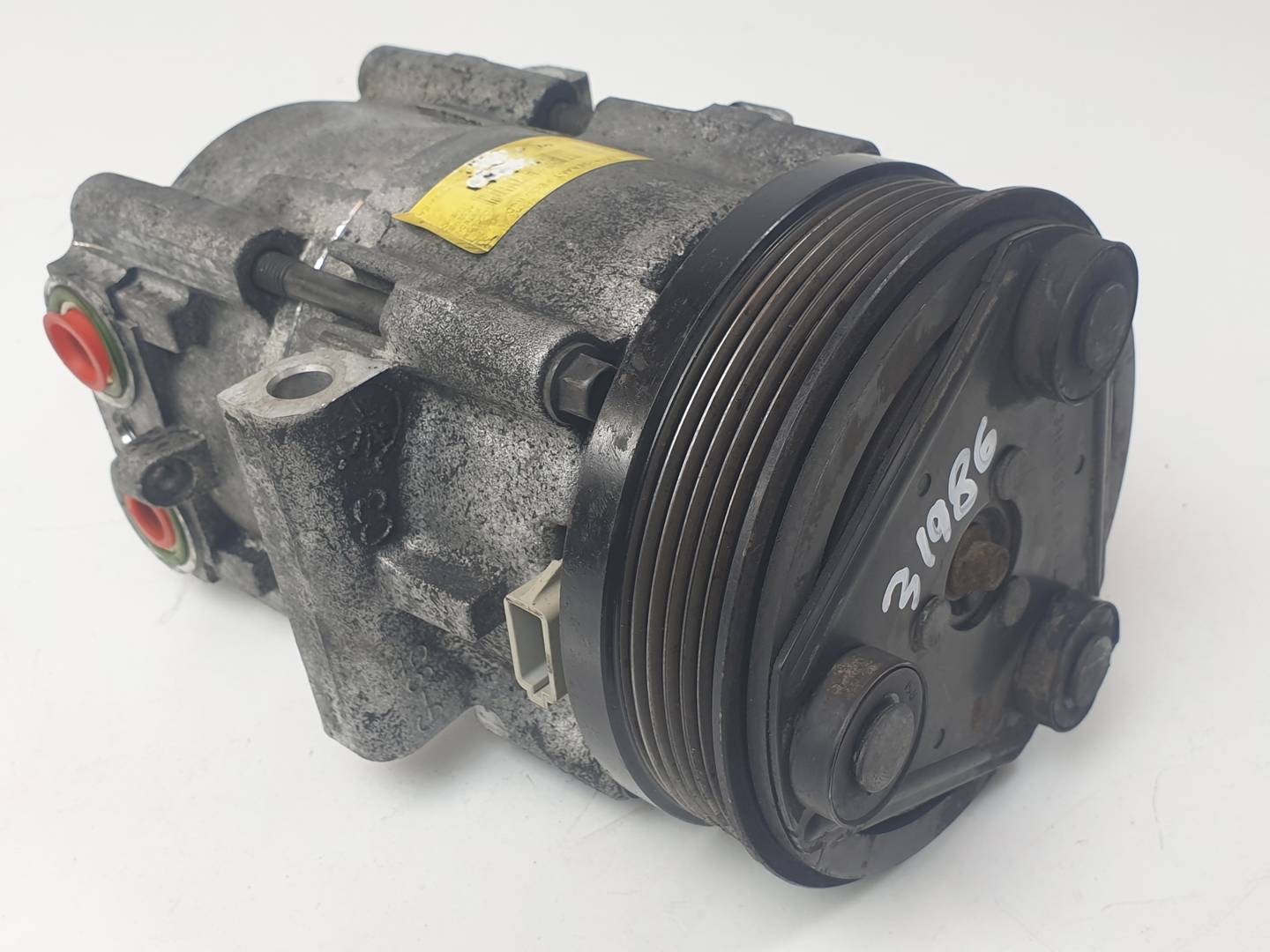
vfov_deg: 53.1
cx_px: 635
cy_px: 476
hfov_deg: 67.3
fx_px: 954
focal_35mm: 26
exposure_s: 1/100
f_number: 2.4
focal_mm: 4.3
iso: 50
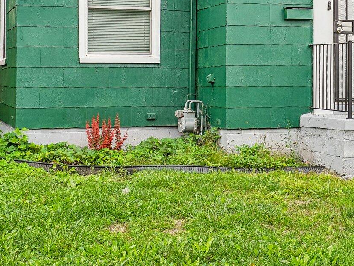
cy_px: -15
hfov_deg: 25.3
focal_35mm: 76
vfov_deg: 18.7
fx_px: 777
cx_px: 277
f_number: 8
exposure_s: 1/200
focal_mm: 32
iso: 250
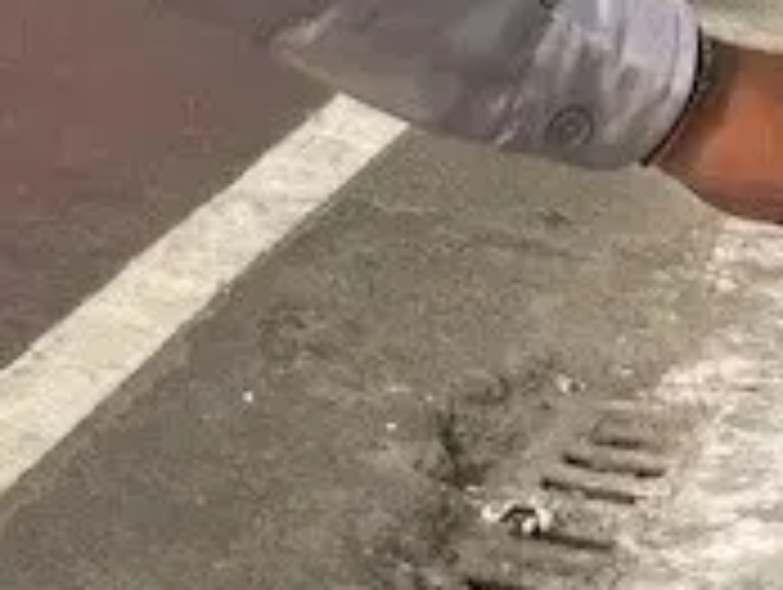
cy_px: -1135
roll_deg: -6.5
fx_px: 4326
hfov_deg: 10.3
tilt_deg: +3.0
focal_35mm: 191
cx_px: 324
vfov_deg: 7.0
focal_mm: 5.7
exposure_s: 1/2165
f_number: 1.5
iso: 50
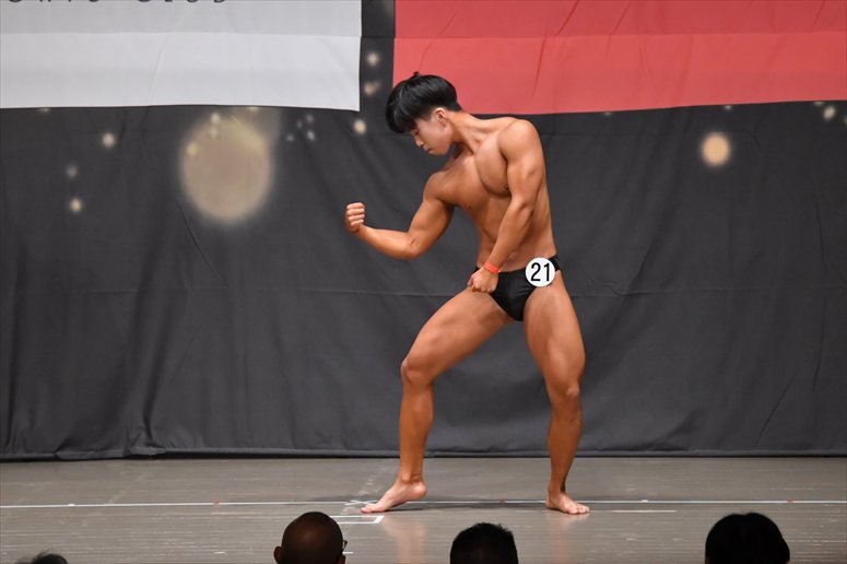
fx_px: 5291
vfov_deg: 6.1
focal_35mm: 225
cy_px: 282
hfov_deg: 9.2
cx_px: 424
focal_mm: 150
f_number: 5.6
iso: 6400
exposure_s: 1/400
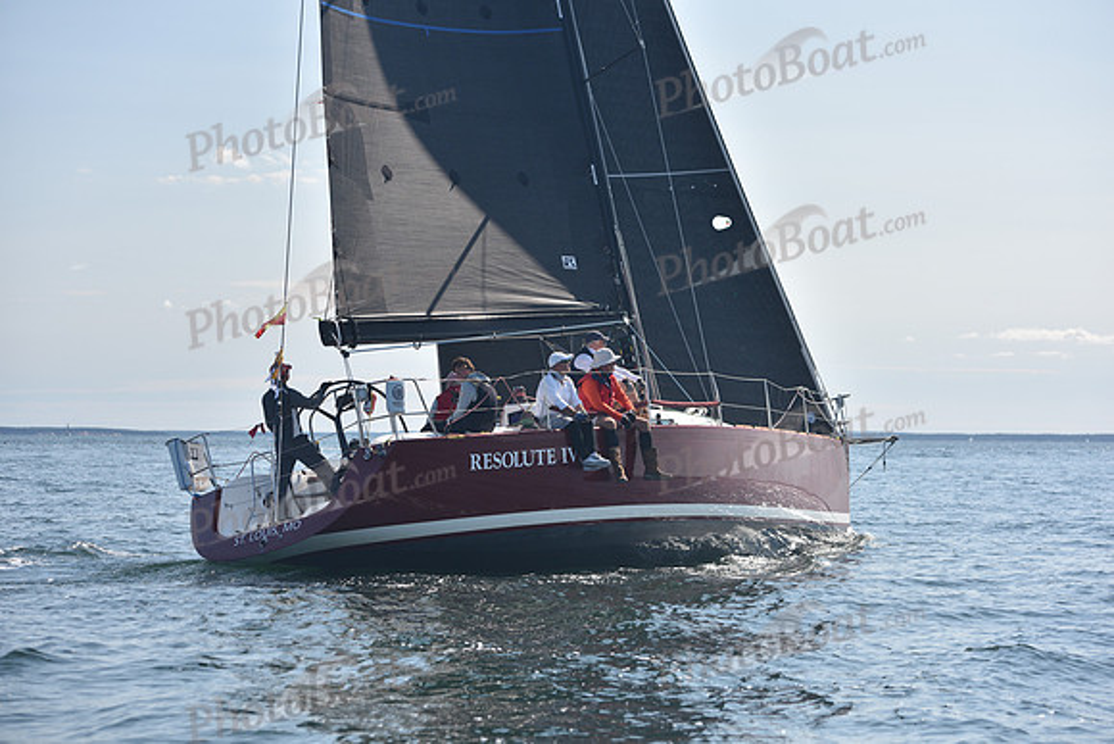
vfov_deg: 14.9
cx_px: 557
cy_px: 372
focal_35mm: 92
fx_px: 2847
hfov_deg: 22.1
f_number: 5
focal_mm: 92
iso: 250
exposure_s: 1/800
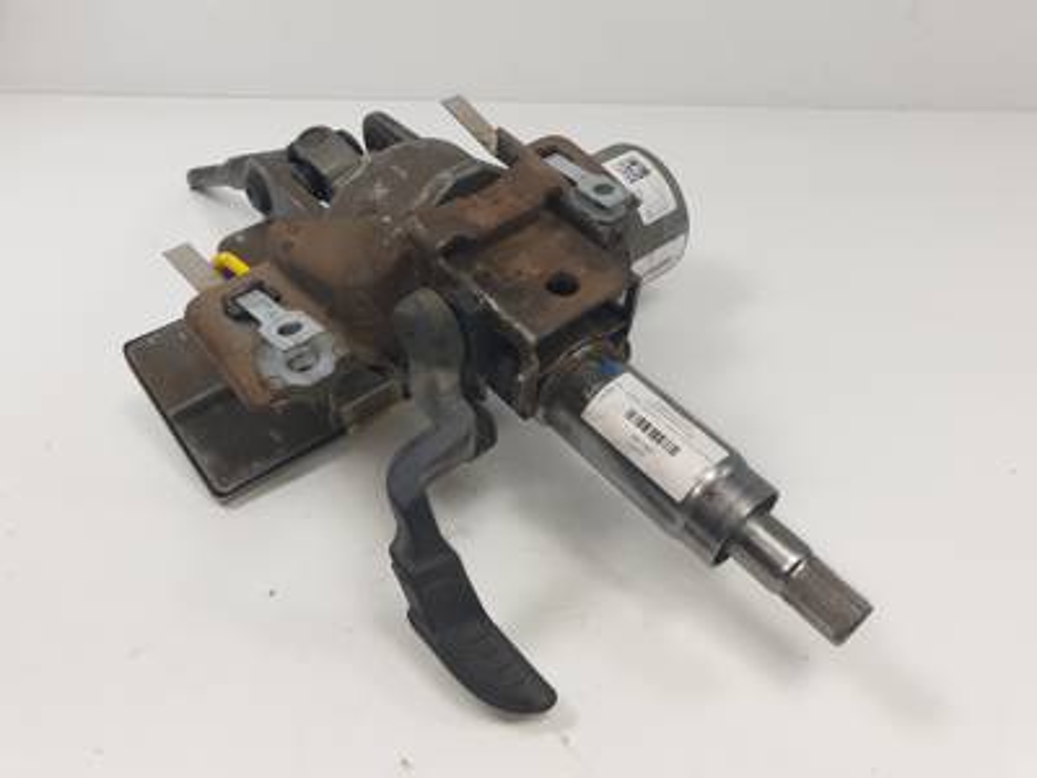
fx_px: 779
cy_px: 389
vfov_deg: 53.1
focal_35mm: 26
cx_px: 518
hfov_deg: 67.3
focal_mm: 4.3
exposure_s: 1/304
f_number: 2.4
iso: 50
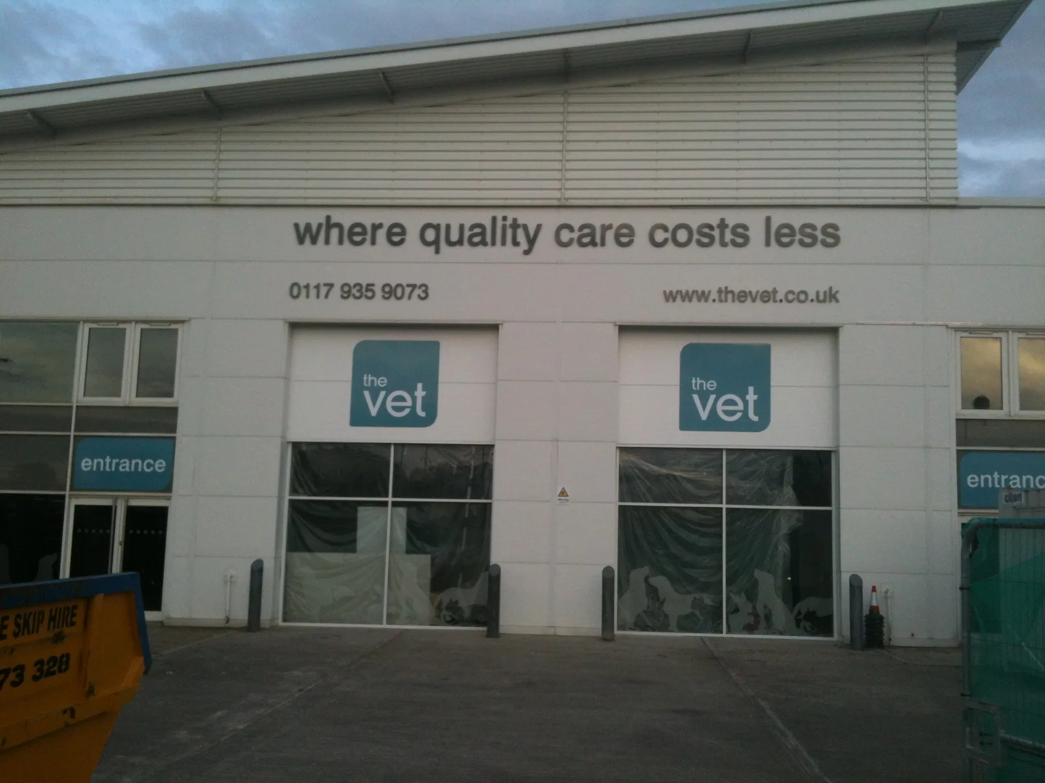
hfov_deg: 52.6
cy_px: 392
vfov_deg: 40.7
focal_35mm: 35
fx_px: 1057
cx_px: 522
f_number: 2.8
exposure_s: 1/154
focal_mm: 3.85
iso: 64
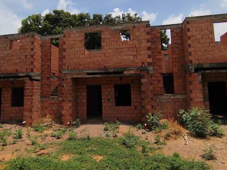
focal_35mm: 22
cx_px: 113
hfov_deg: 76.4
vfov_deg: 61.0
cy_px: 78
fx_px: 144
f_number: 2.2
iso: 50
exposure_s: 1/3402
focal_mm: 1.65
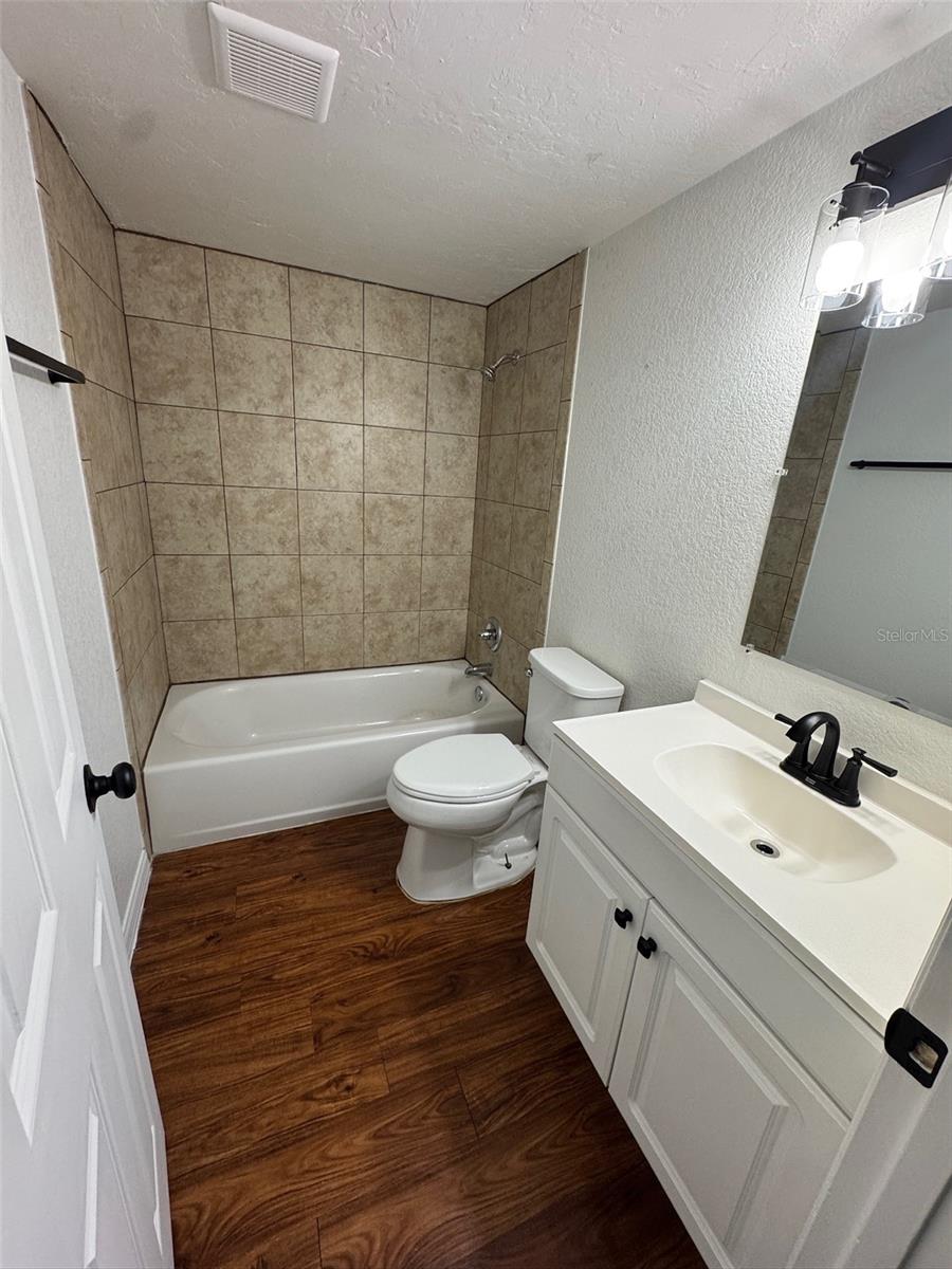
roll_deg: -3.6
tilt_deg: -18.3
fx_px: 513
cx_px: 476
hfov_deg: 85.7
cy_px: 634
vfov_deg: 102.1
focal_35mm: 14
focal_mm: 2.22
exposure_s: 1/120
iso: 200
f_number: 2.2
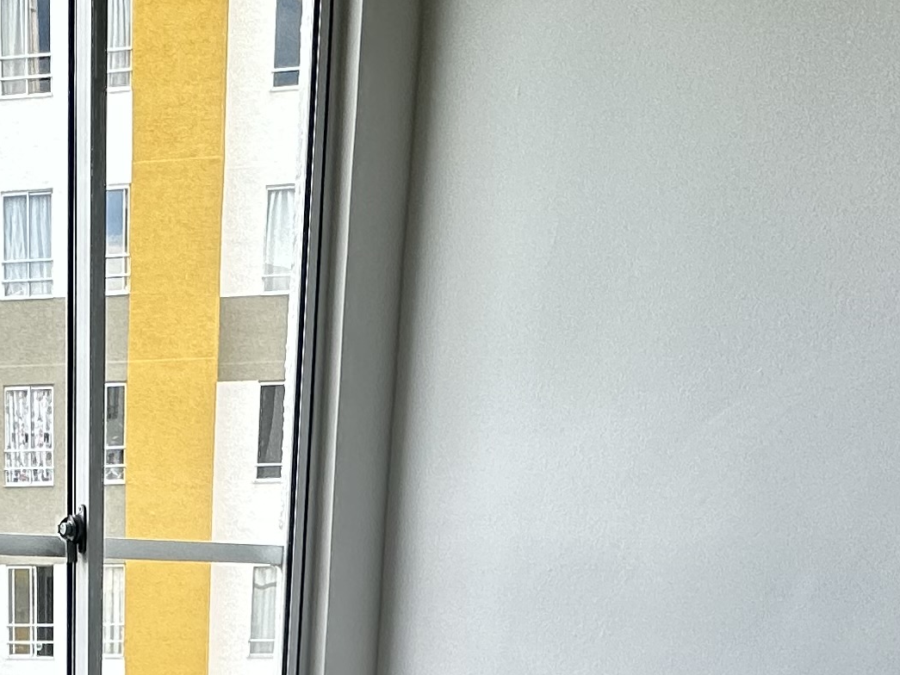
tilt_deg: -17.6
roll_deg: -0.4
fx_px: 1404
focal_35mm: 54
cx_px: 53
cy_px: 1104
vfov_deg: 21.2
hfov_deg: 33.3
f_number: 2.2
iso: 40
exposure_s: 1/245
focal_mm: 2.22
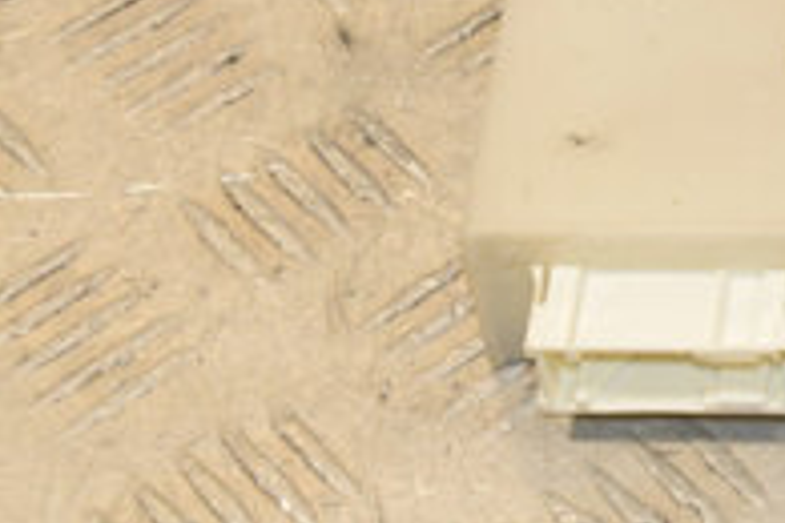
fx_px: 4833
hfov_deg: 9.1
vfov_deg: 6.2
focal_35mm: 222
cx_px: 994
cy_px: -32
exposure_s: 1/200
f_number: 9
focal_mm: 45
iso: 800
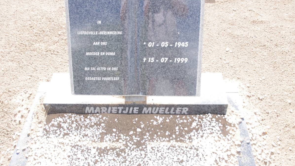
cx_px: 148
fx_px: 321
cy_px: 87
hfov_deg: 49.4
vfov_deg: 29.0
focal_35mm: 41
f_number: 11
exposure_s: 1/125
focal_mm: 26.25
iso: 800
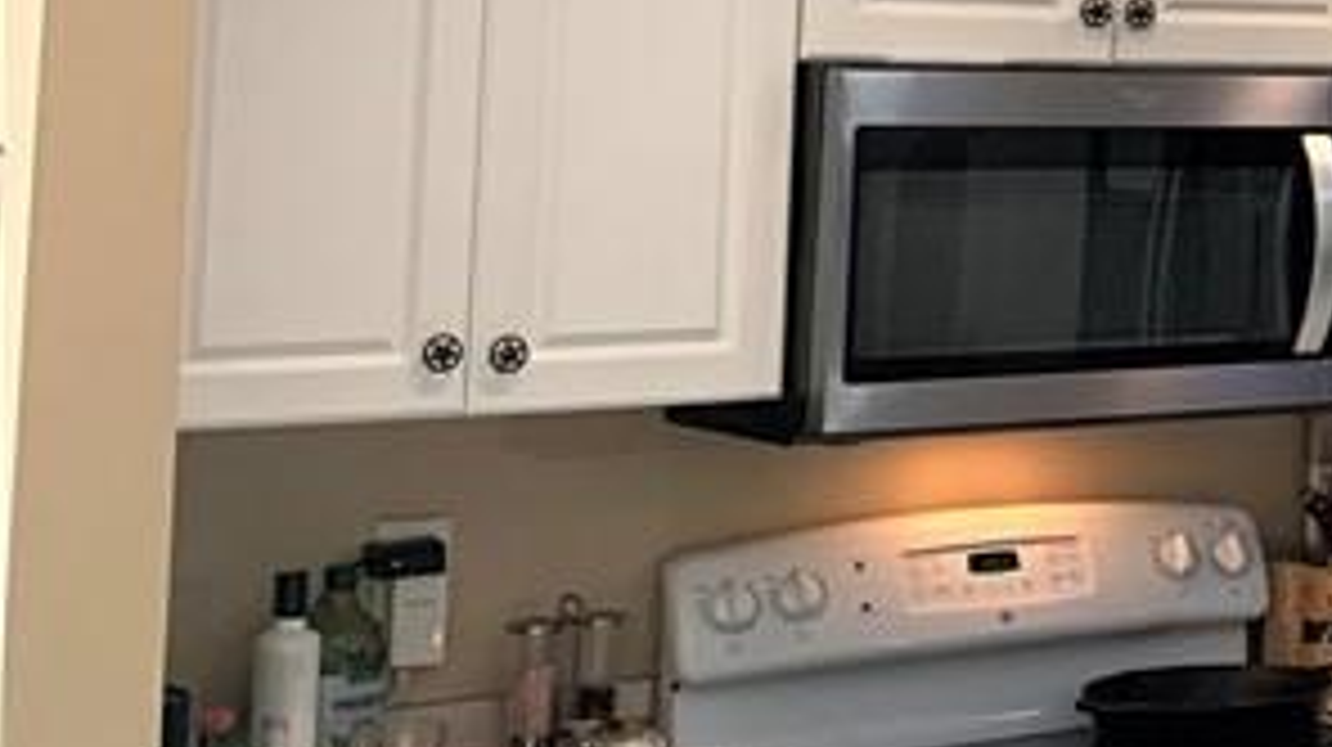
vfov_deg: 12.1
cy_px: -86
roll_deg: -1.0
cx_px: 2300
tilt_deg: +2.9
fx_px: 3459
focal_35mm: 98
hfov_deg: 18.0
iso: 125
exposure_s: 1/60
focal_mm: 4.25
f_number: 1.8
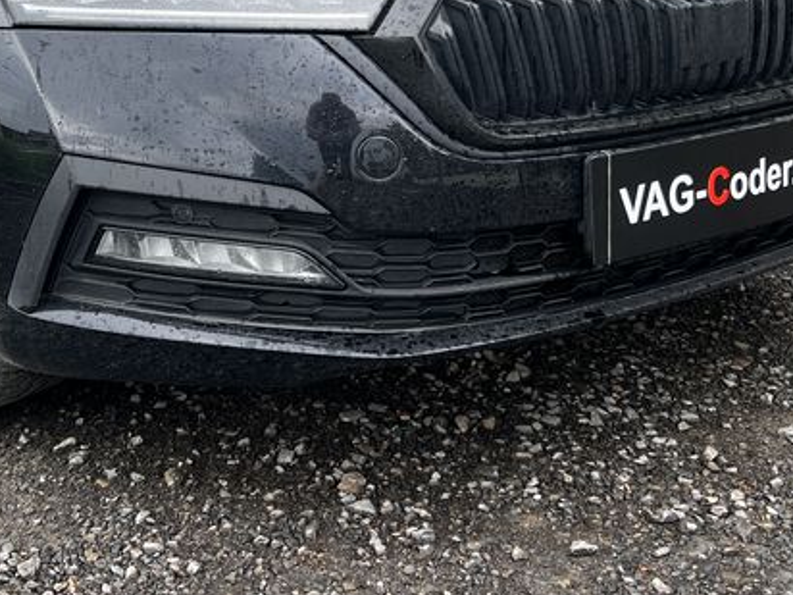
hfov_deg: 32.9
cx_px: 256
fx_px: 1329
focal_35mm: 58
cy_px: 89
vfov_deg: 24.7
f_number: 1.5
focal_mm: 5.7
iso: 50
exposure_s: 1/894
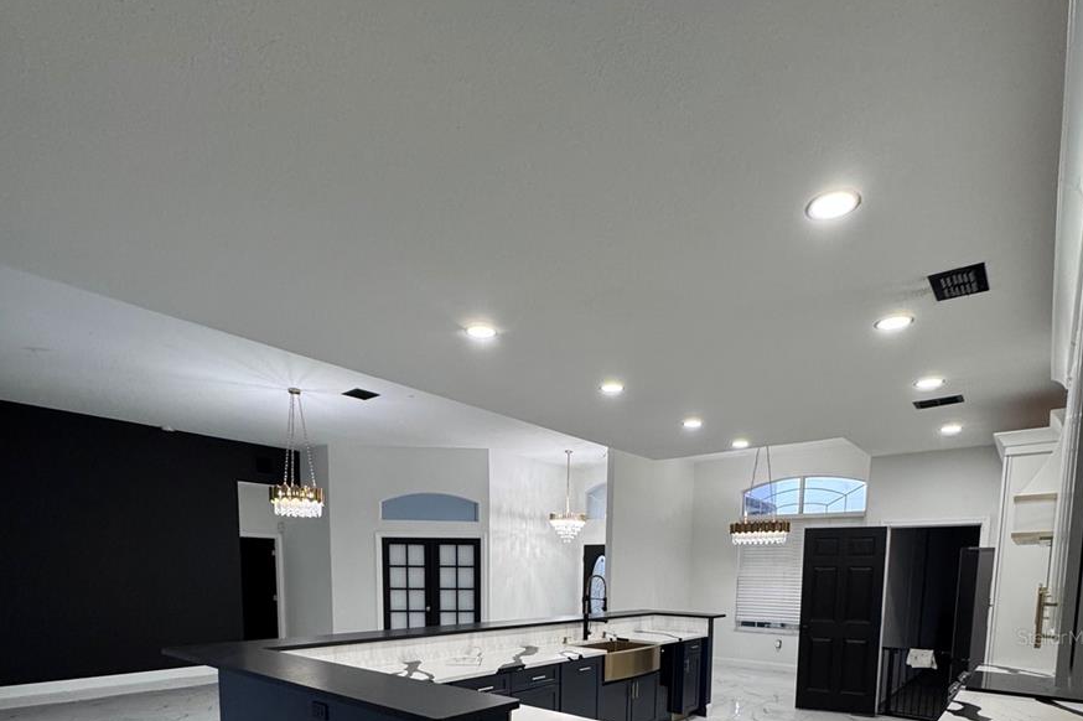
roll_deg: -0.3
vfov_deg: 54.6
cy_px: 637
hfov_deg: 84.0
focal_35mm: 20
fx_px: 601
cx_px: 548
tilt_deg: -6.4
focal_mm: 2.22
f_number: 2.2
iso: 250
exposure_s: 1/120
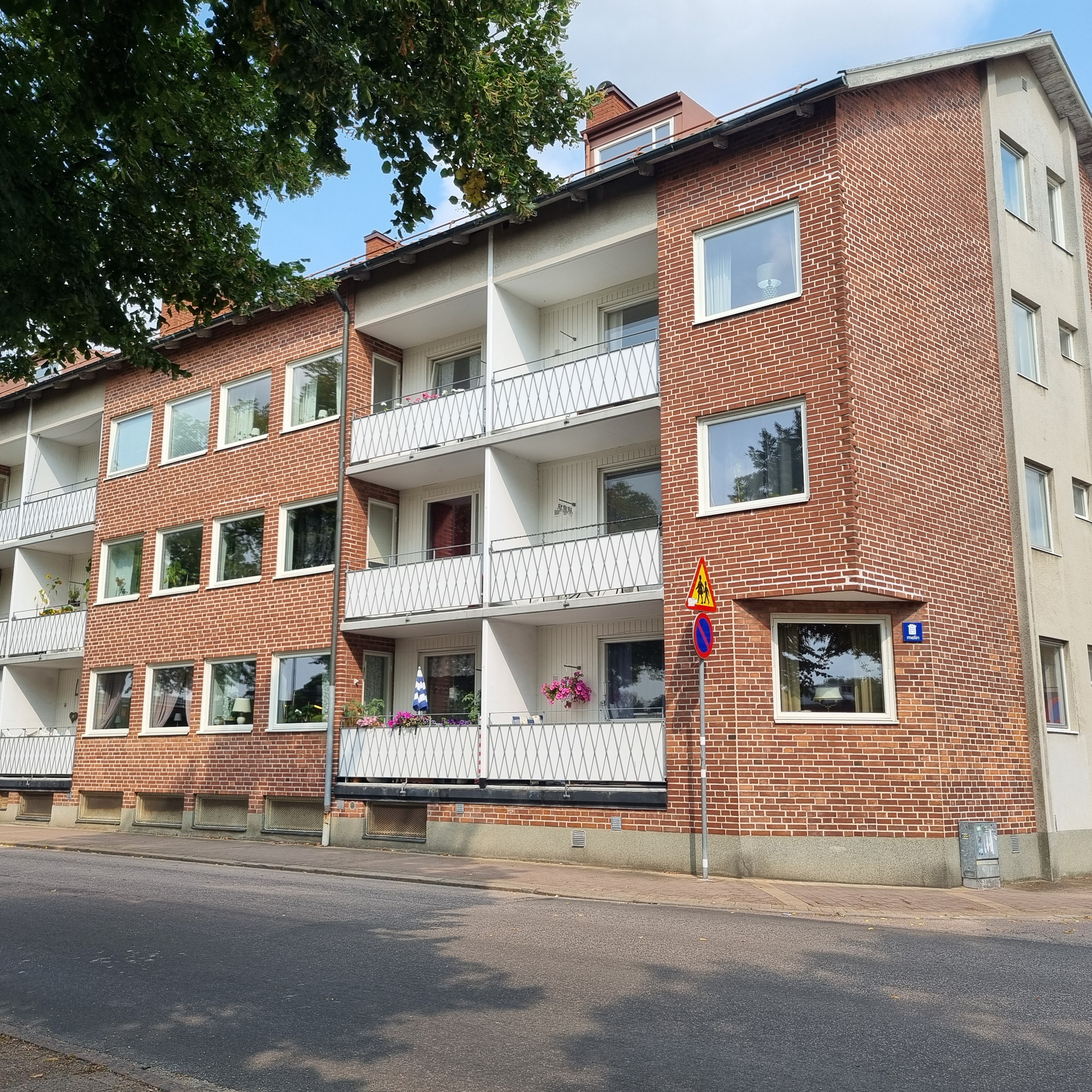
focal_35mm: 31
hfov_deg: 52.5
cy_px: 549
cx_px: 536
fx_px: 1106
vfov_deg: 52.5
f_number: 1.8
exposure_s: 1/1756
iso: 50
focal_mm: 5.4
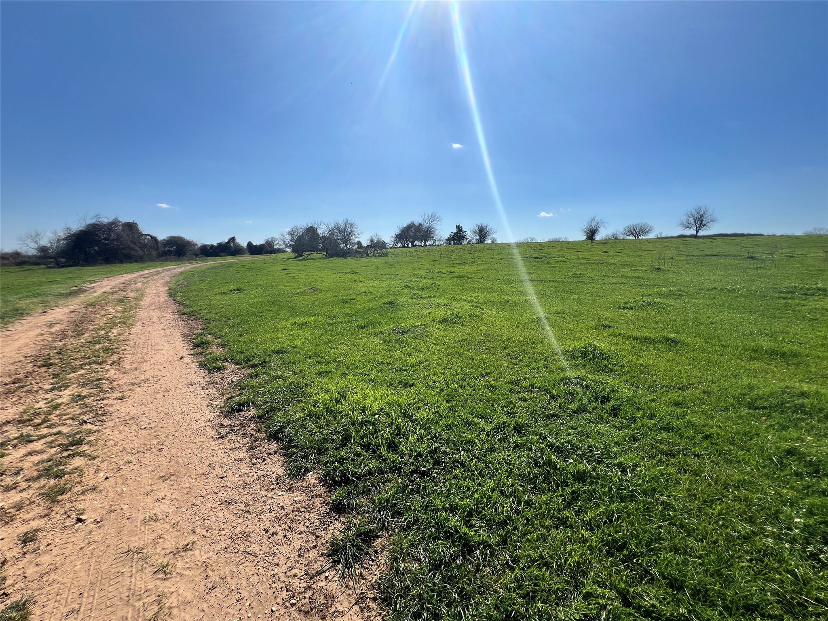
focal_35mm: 13
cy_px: 310
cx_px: 414
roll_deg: -0.1
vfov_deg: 89.9
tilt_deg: -9.6
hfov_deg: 106.2
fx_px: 311
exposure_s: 1/2597
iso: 32
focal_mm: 1.57
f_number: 1.8
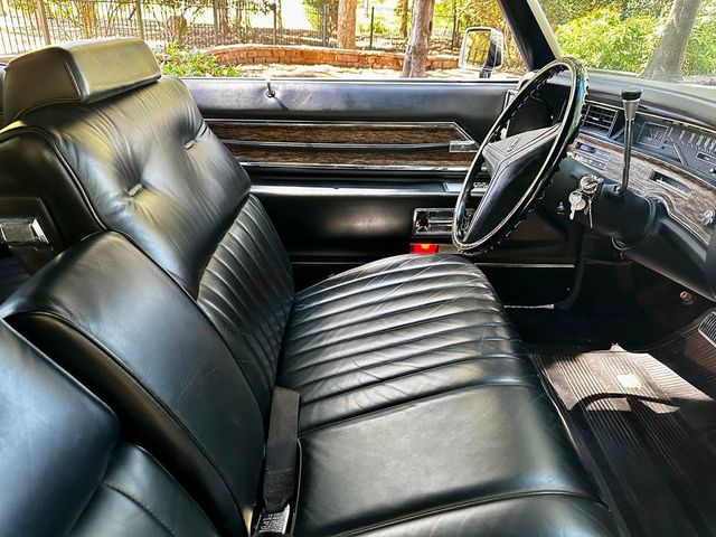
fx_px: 496
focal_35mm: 24
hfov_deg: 71.6
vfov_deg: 56.8
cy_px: 268
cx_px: 358
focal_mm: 6.86
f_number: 1.78
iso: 500
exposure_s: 1/60
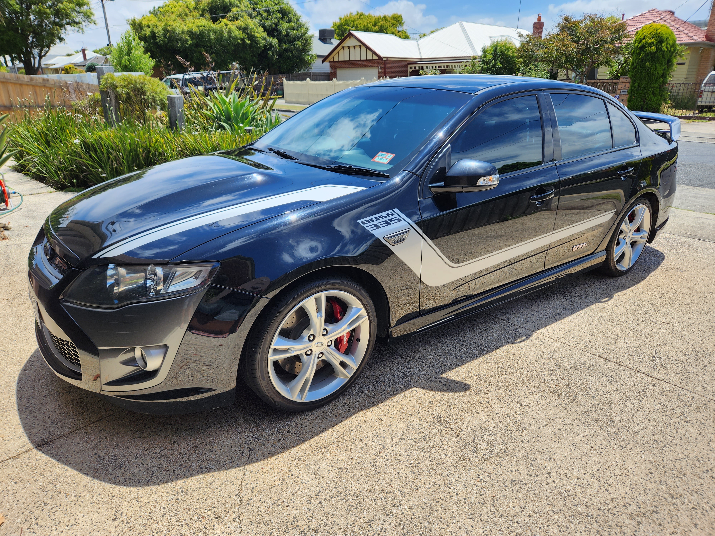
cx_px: 358
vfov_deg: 58.9
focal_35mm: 23
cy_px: 268
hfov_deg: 73.9
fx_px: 475
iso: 20
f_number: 1.8
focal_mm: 5.4
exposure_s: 1/1584
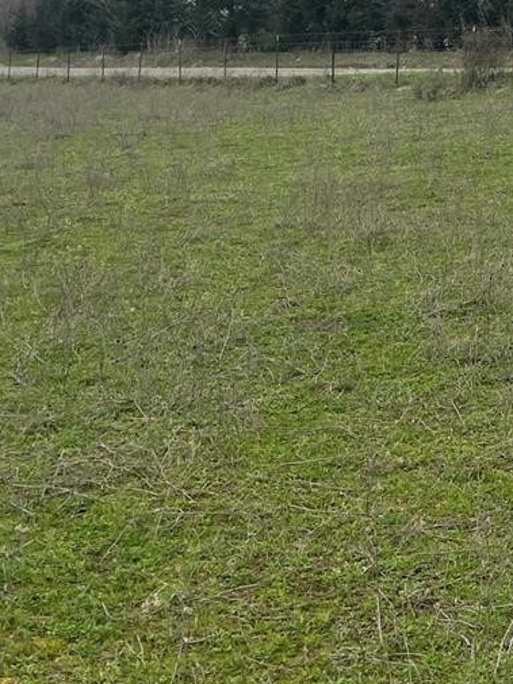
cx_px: 486
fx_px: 1562
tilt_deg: -4.5
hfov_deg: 18.3
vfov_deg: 24.4
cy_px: 164
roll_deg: +4.4
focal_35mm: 79
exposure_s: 1/3257
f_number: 1.5
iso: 50
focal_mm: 5.7
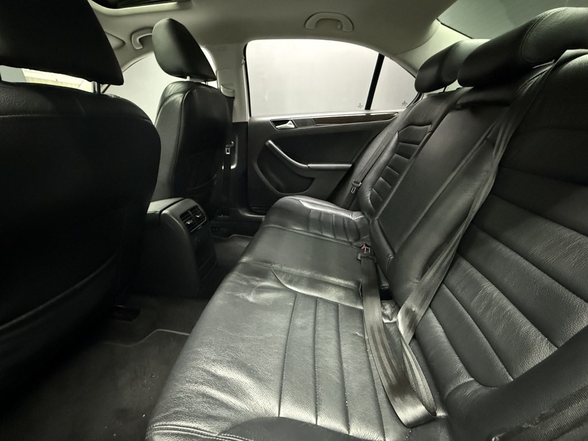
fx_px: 238
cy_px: 220
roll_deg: +0.5
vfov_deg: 85.7
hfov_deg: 102.1
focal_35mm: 14
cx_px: 294
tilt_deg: -22.4
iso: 2500
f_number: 2.2
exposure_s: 1/25
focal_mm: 2.22
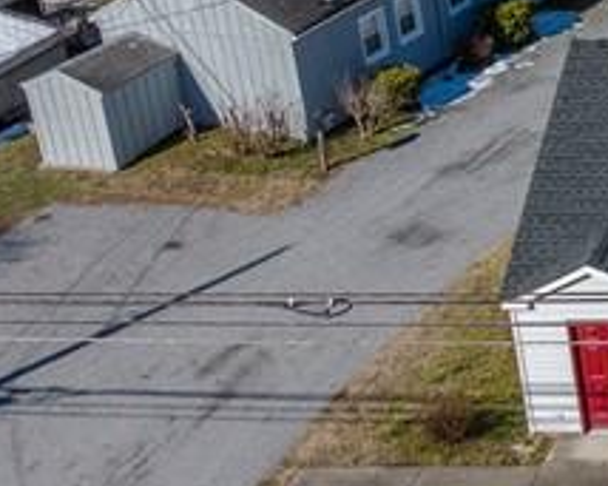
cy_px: 31
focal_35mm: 112
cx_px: 1284
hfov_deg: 14.0
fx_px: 2014
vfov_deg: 13.6
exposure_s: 1/1000
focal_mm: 12.29
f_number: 6.3
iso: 100
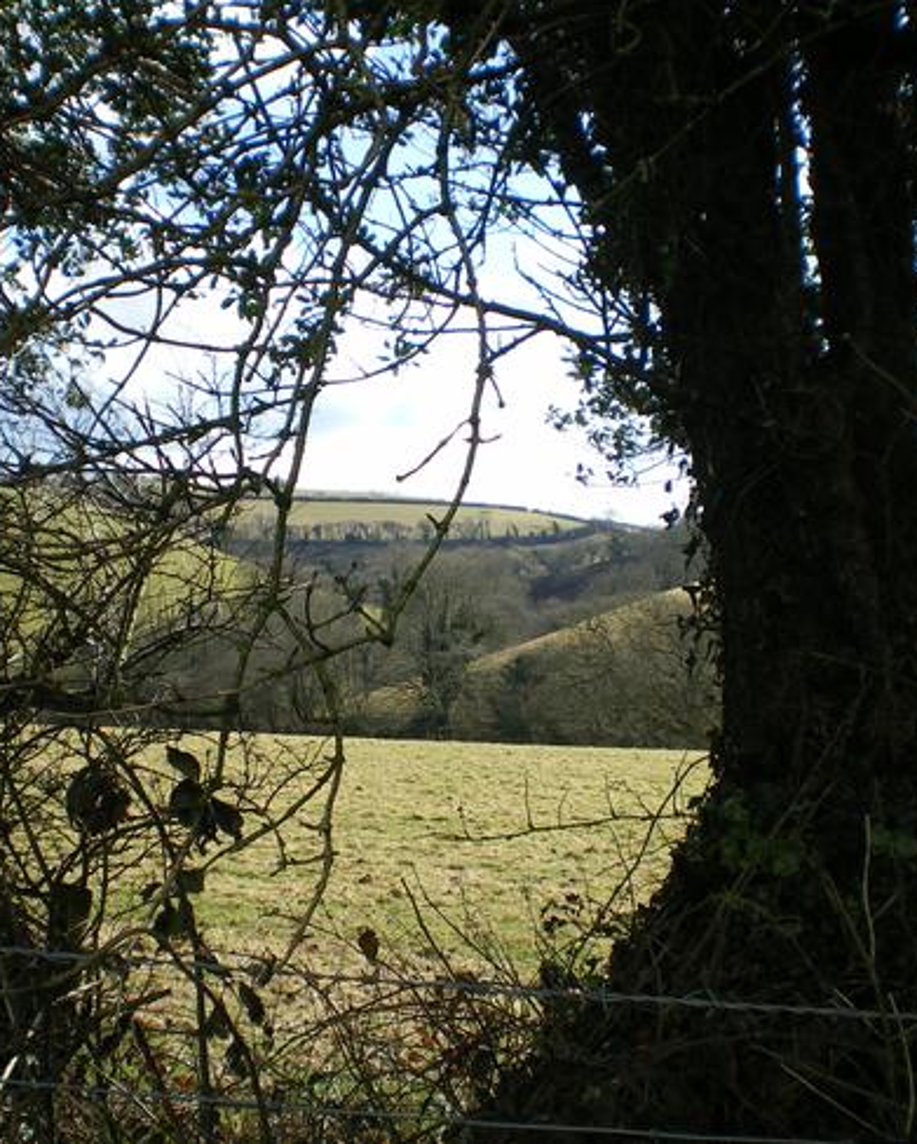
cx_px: 456
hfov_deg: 31.5
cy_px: 563
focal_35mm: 48
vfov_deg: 38.8
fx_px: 1627
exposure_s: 1/250
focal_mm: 6.3
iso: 50
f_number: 4.6
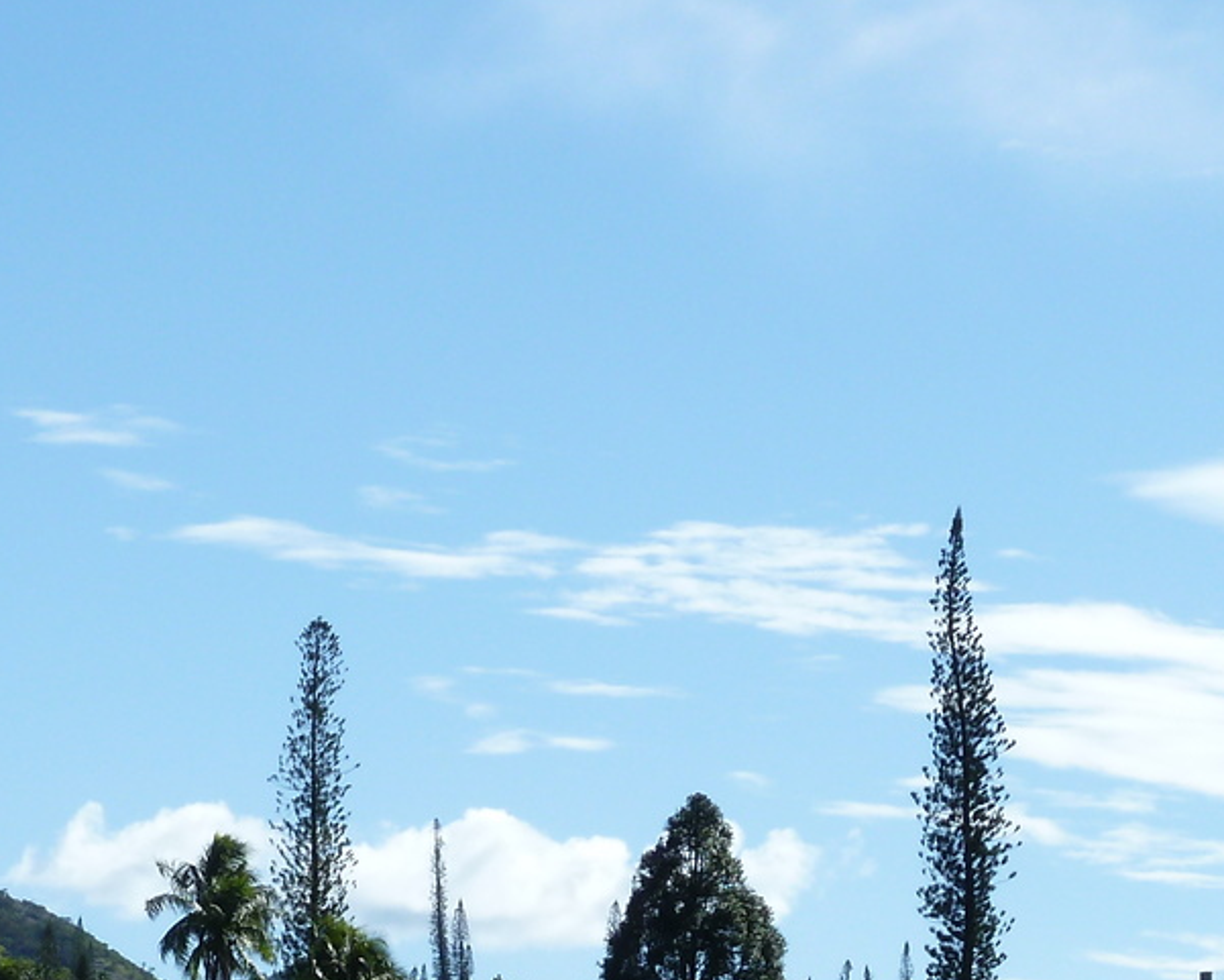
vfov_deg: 8.2
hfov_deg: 10.3
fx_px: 6775
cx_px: 326
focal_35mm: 187
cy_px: 1084
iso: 80
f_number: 5
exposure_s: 1/400
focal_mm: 11.9
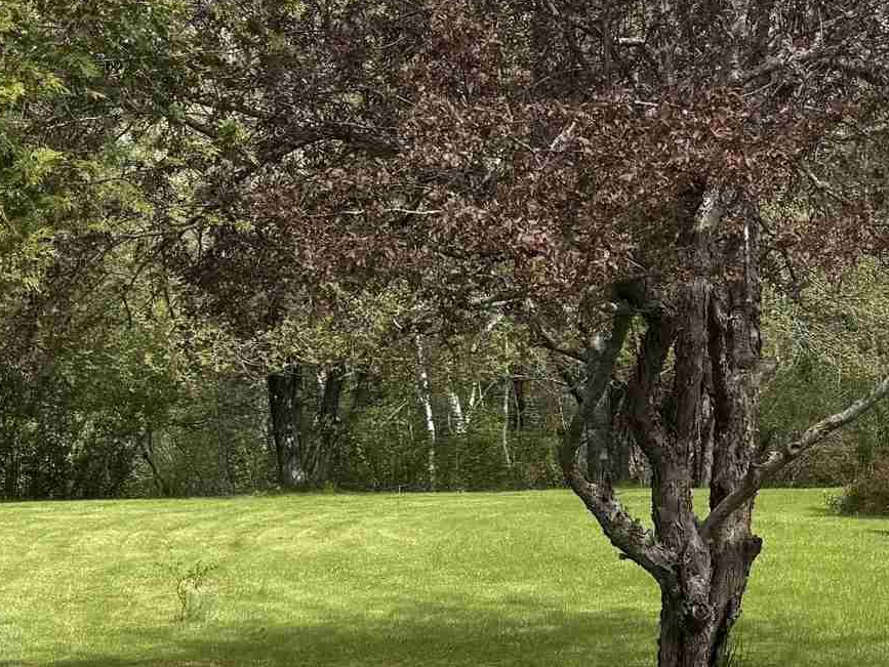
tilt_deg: +3.8
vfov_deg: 17.4
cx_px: 973
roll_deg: -0.9
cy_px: 283
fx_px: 2184
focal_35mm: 85
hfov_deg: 21.8
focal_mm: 6.76
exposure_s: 1/2907
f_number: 1.78
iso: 80
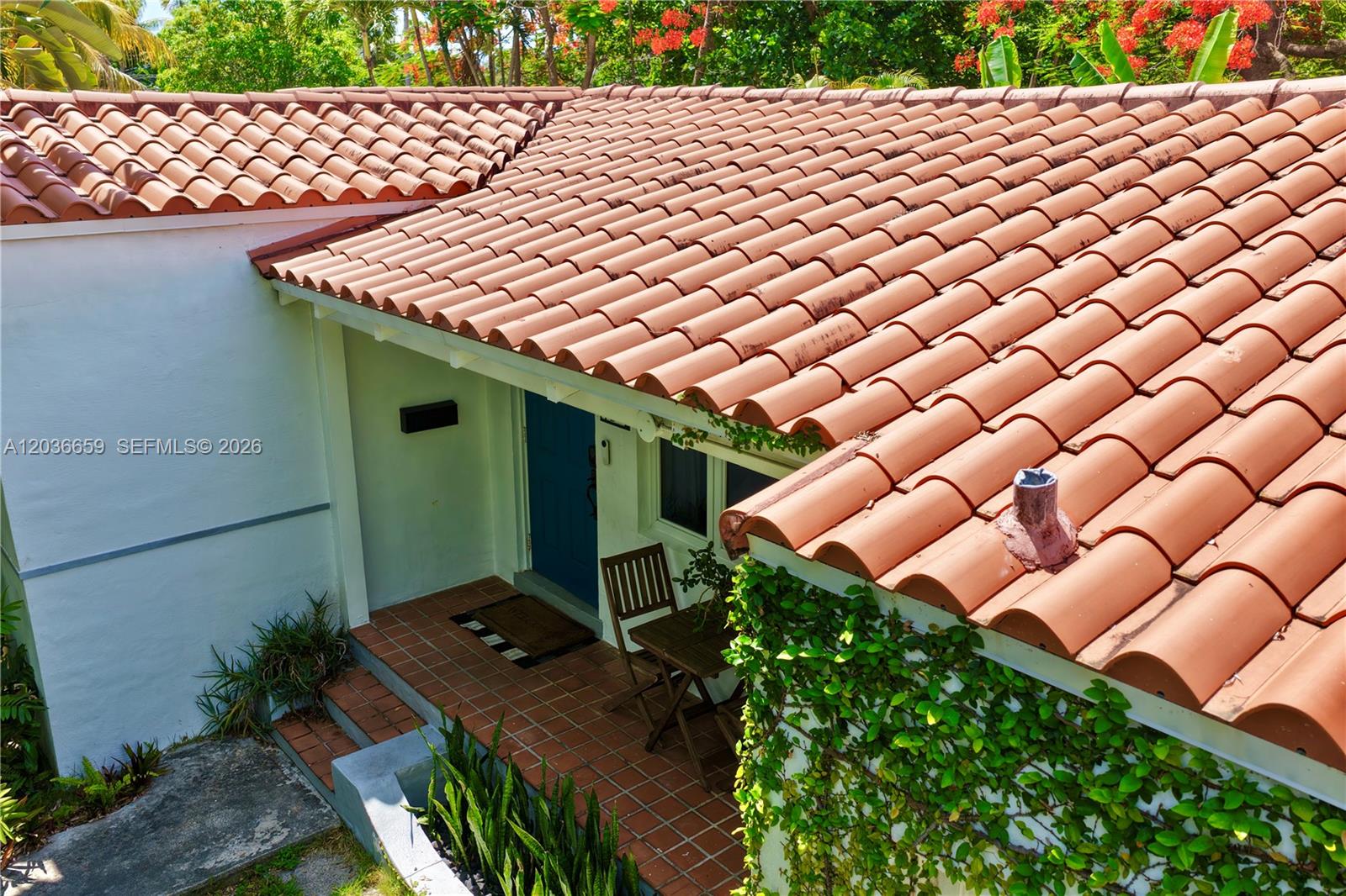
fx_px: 1047
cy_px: 448
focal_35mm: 28
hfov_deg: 65.5
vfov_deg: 46.4
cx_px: 673
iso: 160
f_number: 2.8
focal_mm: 14.45
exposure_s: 1/1250
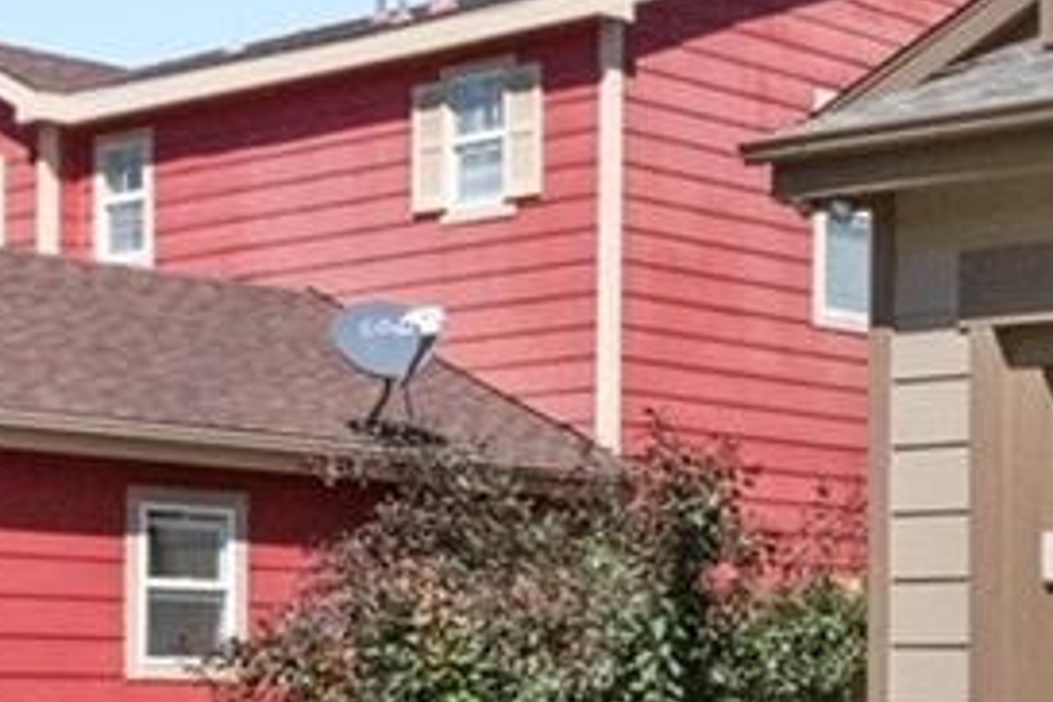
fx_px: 2574
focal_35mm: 88
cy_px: 737
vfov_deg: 15.2
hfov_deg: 21.6
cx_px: 1238
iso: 2000
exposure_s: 1/1600
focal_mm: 10
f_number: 8
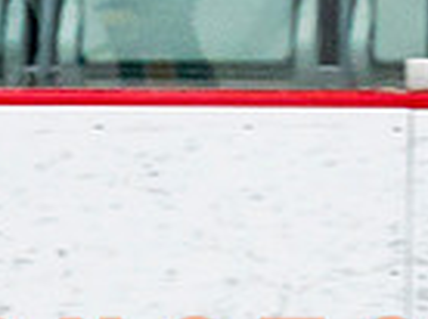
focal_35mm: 1391
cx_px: -999
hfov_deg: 1.4
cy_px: 688
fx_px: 17169
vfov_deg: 1.1
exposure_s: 1/640
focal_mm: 105
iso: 400
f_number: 3.2
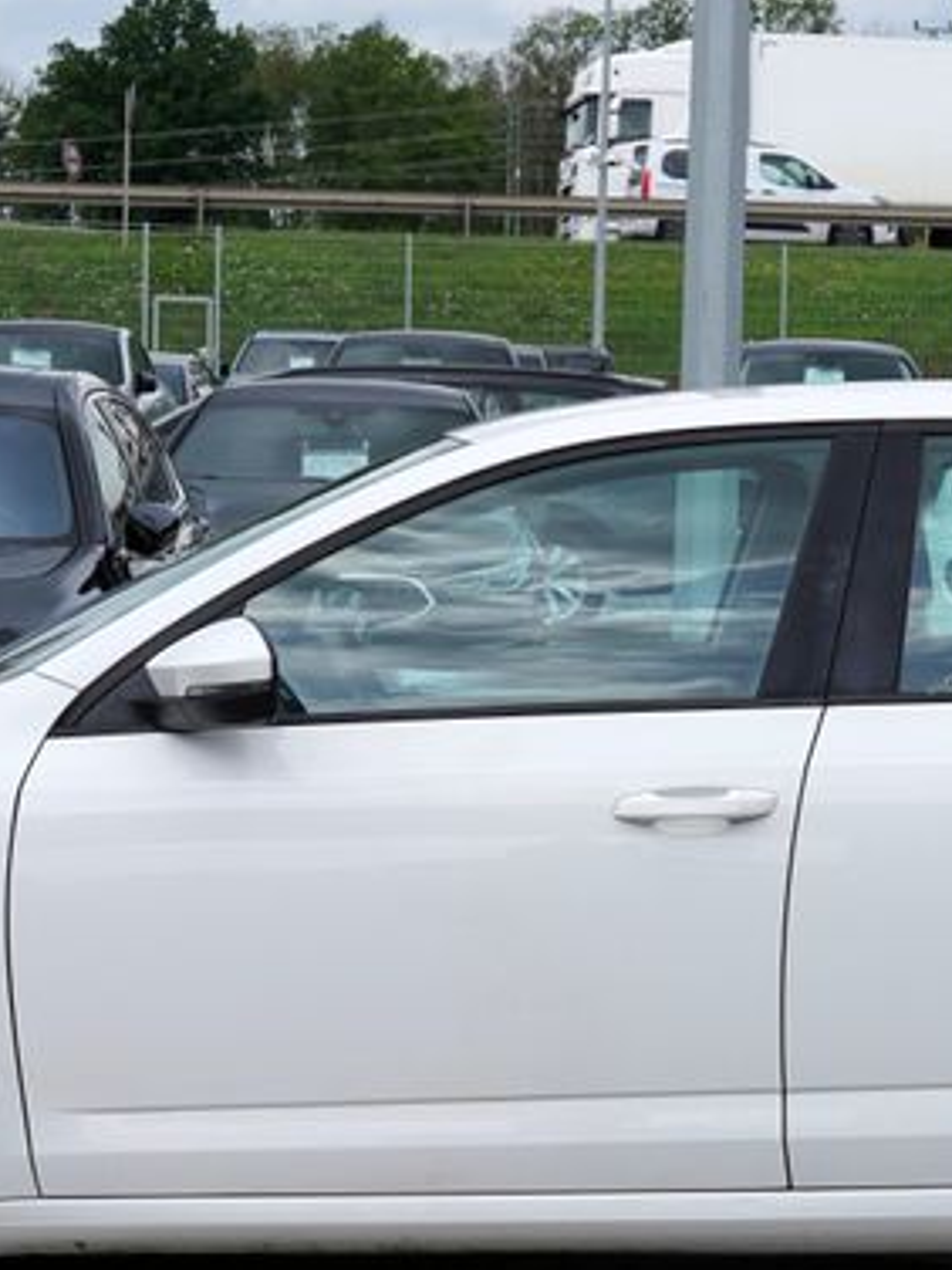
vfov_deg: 20.2
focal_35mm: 97
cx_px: 722
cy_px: 714
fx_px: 3557
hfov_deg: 15.2
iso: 100
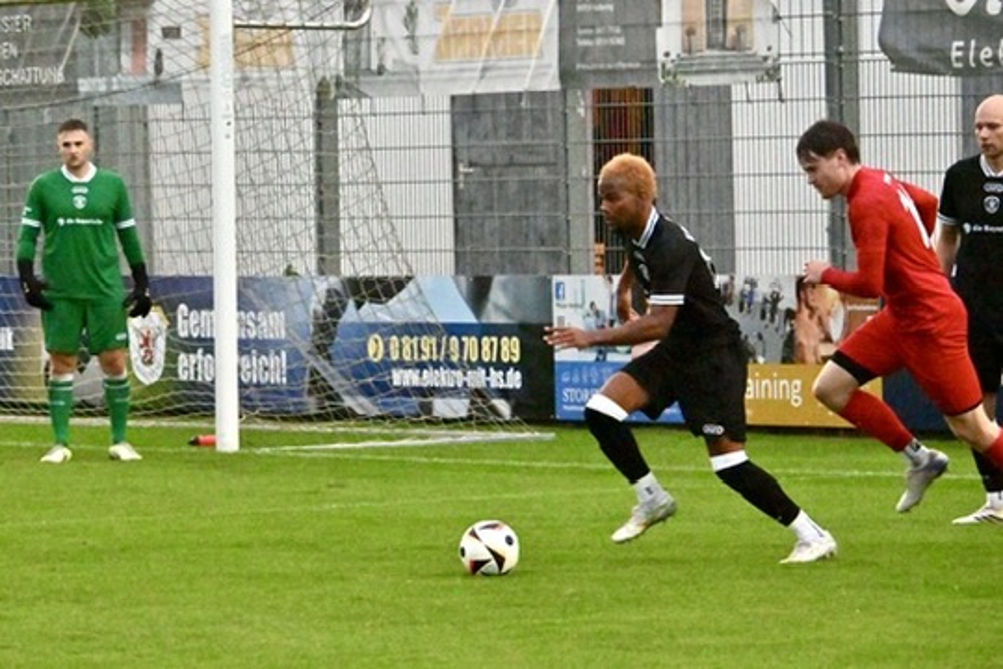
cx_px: 502
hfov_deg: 10.3
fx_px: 5572
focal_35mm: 200
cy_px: 334
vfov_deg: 6.9
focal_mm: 200
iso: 16000
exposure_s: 1/1000
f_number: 8
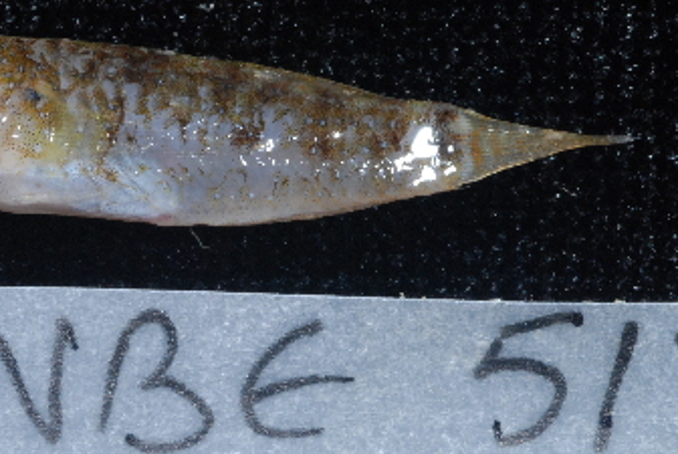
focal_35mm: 171
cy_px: 218
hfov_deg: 11.9
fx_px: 3225
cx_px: 118
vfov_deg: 8.1
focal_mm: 60
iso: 800
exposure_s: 1/60
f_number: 32
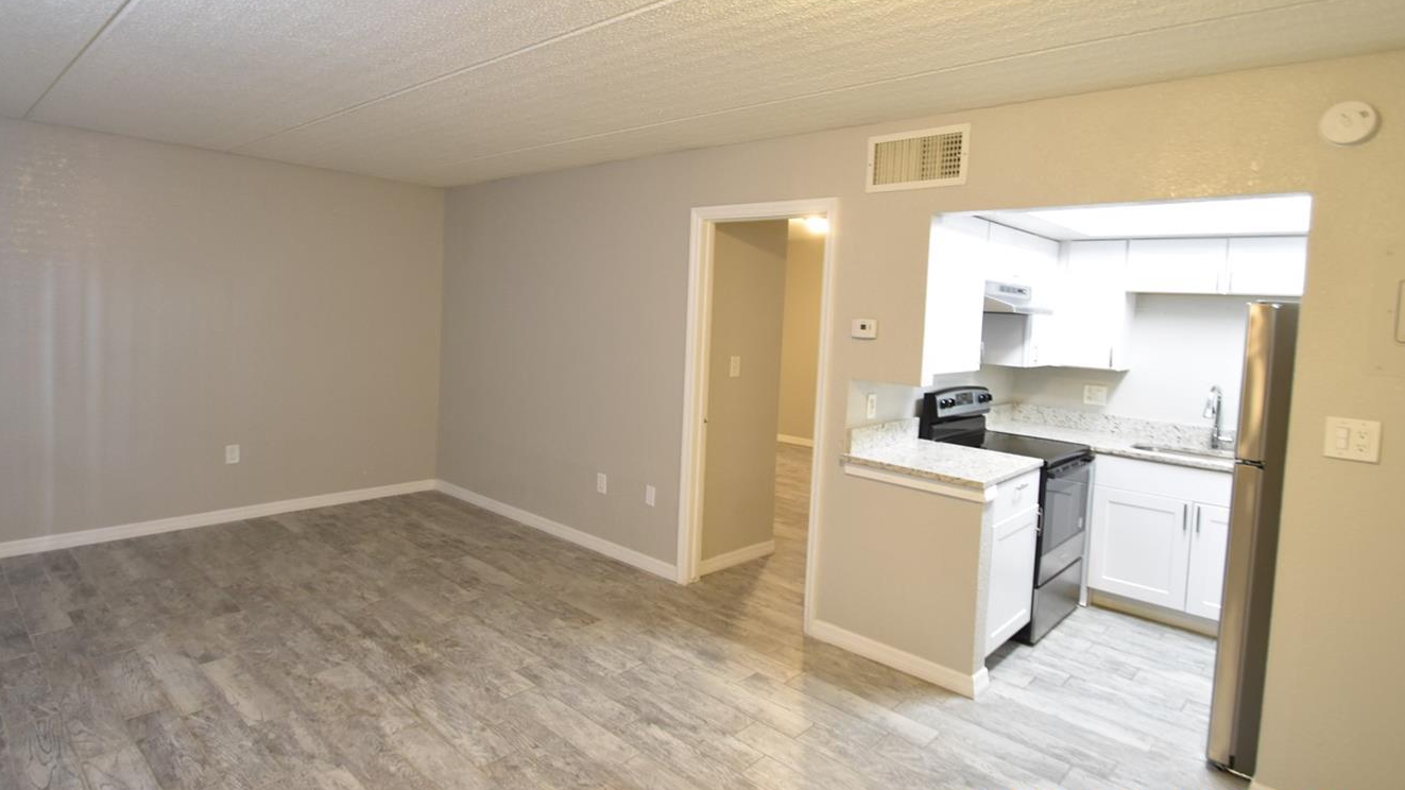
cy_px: 334
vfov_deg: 58.1
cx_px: 656
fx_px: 708
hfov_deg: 89.4
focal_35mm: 19
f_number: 3.5
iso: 800
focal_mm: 10
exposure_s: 1/15
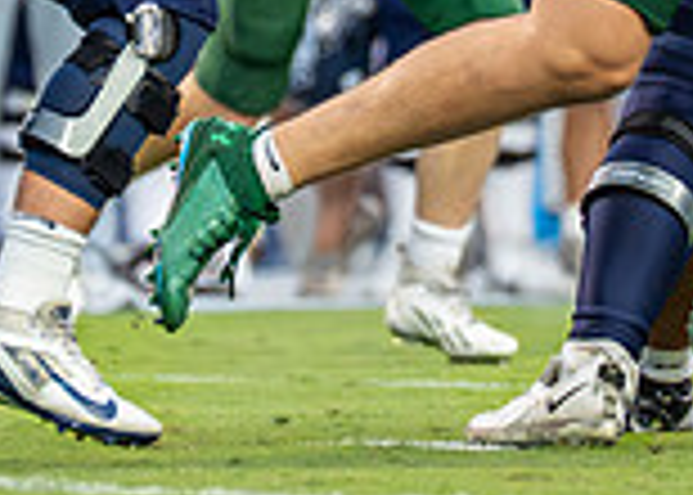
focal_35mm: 1374
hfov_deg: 1.5
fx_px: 27043
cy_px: -178
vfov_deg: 1.0
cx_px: 278
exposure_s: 1/1250
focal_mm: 200
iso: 1600
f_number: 2.8
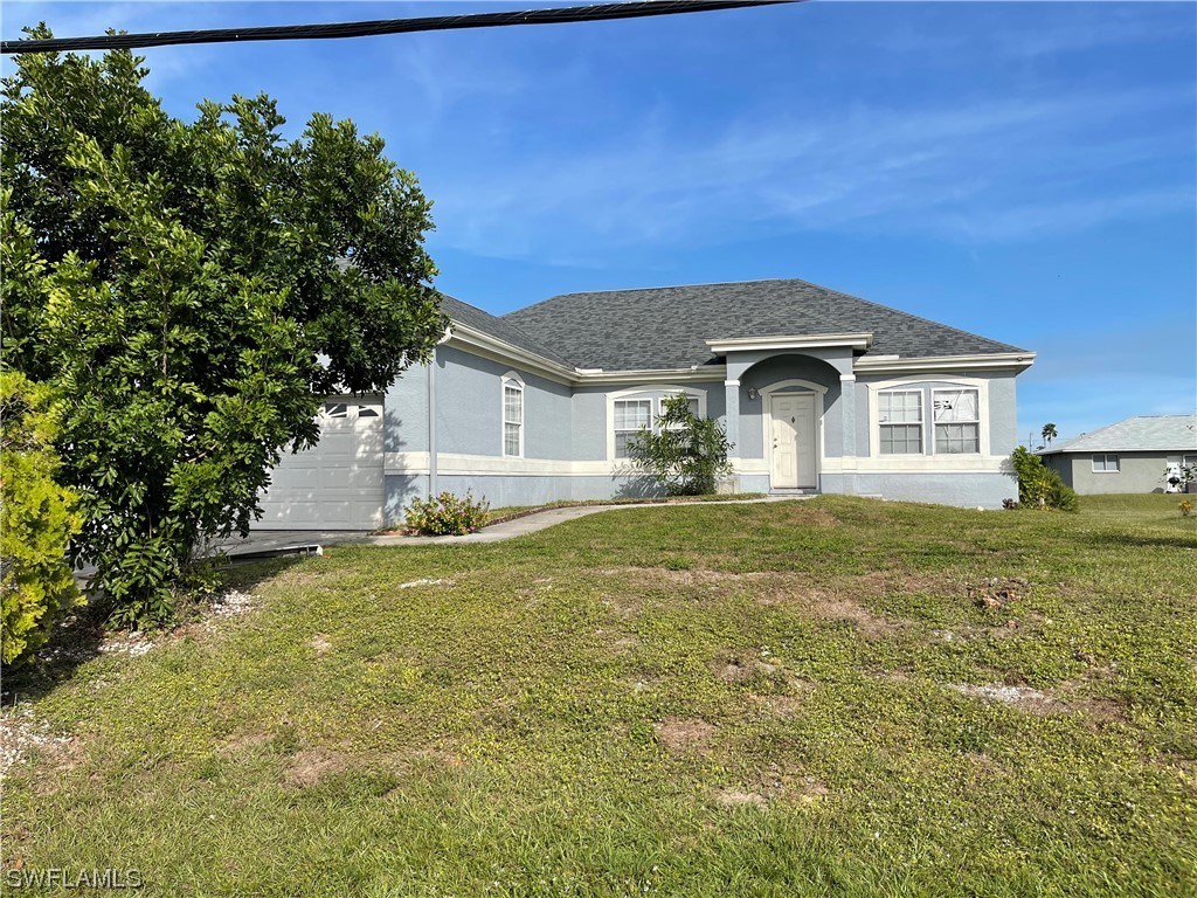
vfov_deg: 54.9
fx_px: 864
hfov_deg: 69.4
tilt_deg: +2.2
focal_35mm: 25
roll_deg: +1.3
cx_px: 598
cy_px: 449
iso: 32
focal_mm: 5.1
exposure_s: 1/3922
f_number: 1.6
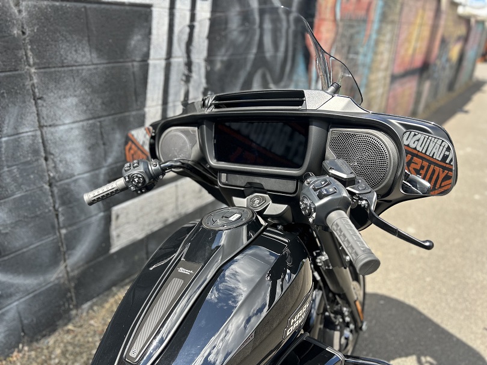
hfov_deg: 67.3
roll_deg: -3.0
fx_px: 366
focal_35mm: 26
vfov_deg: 53.0
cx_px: 244
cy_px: 182
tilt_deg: -24.1
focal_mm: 5.7
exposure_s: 1/763
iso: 50
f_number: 1.5
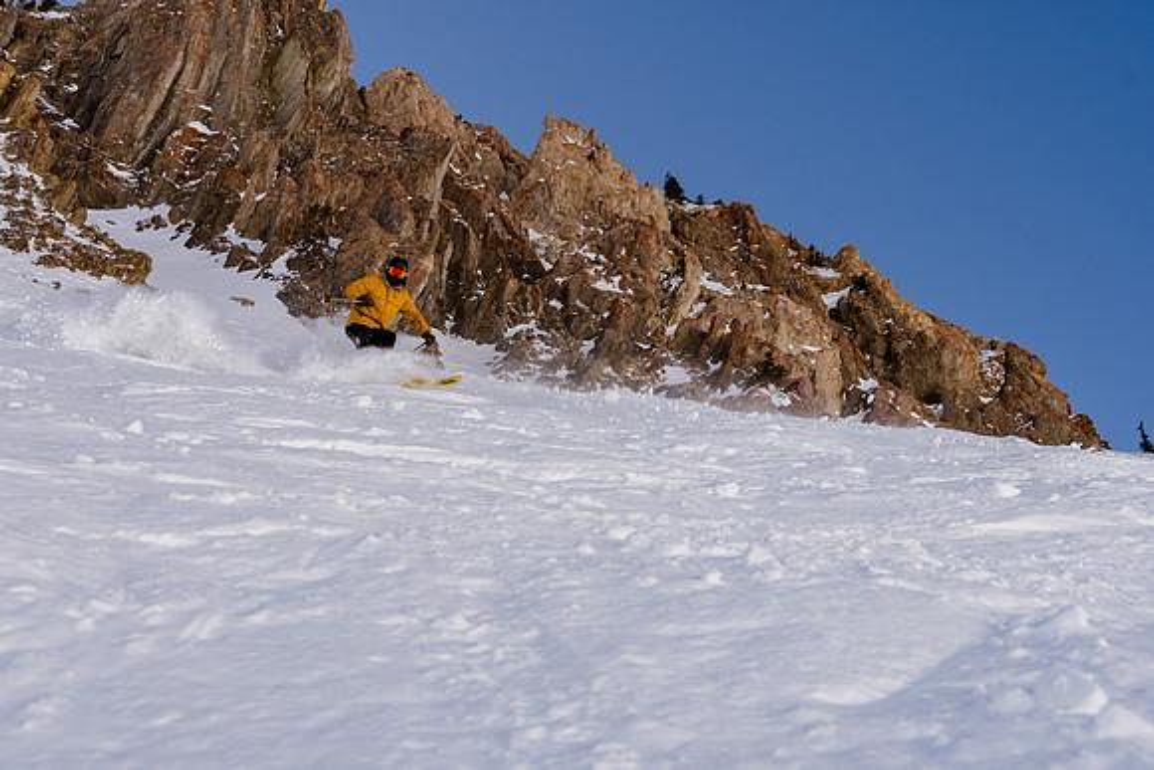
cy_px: 385
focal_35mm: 48
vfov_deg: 28.1
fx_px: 1539
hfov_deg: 41.1
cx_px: 577
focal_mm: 32
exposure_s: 1/640
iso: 160
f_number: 8
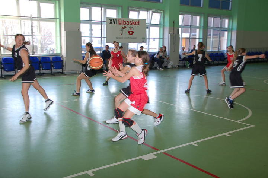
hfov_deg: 51.3
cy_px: 89
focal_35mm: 38
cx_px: 134
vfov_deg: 35.4
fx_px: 279
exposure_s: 1/80
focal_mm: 25
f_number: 4.5
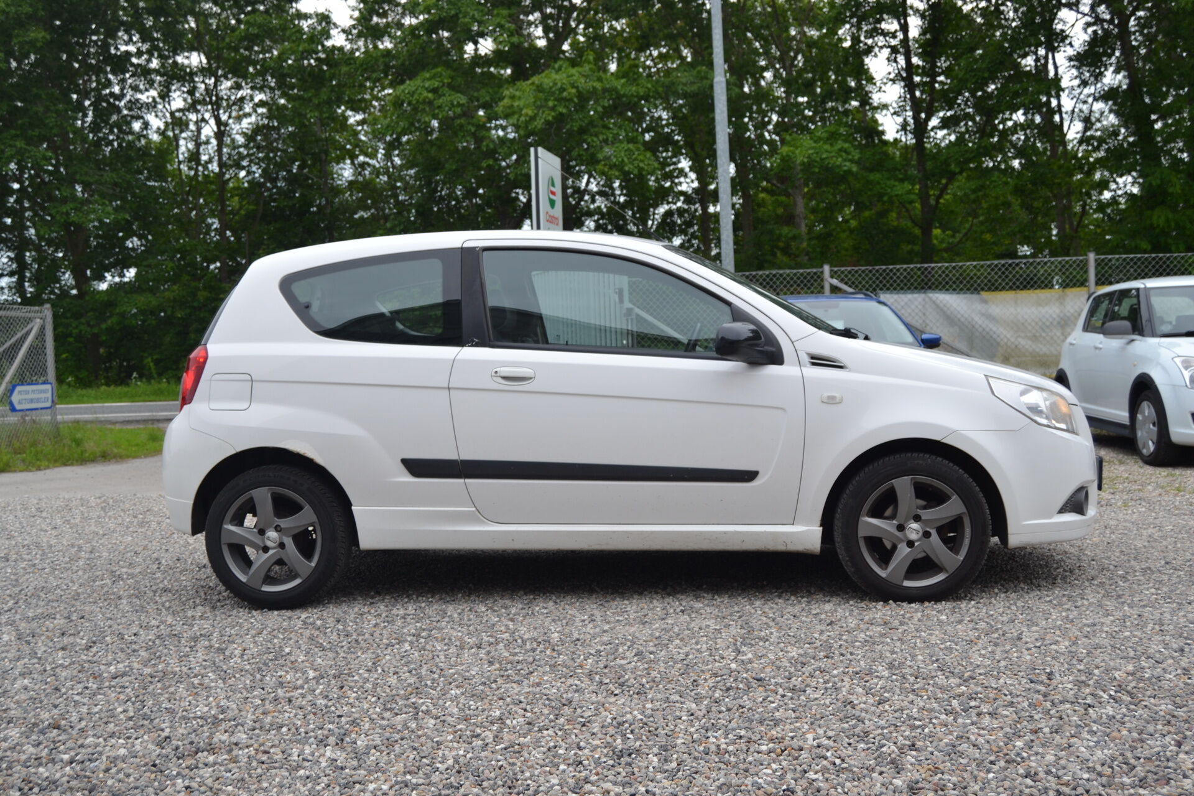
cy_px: 398
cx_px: 597
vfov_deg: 36.9
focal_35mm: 36
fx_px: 1194
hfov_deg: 53.1
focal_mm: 24
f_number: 5.6
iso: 110
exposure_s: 1/125
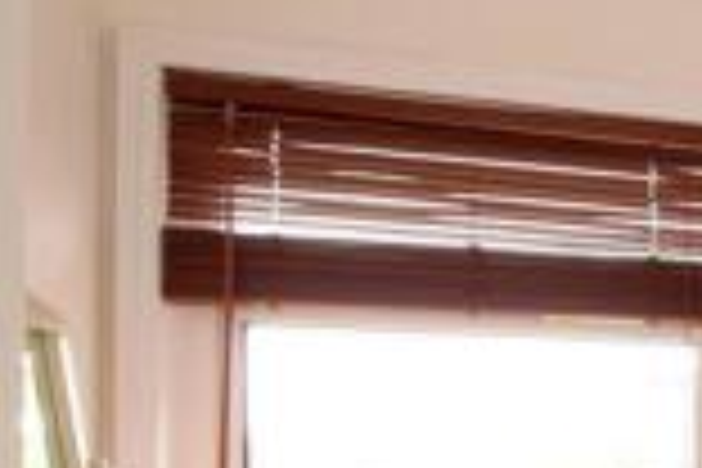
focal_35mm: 63
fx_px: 1228
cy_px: 542
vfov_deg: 20.4
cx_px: 1256
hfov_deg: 21.4
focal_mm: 10
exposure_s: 1/20
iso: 400
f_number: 8
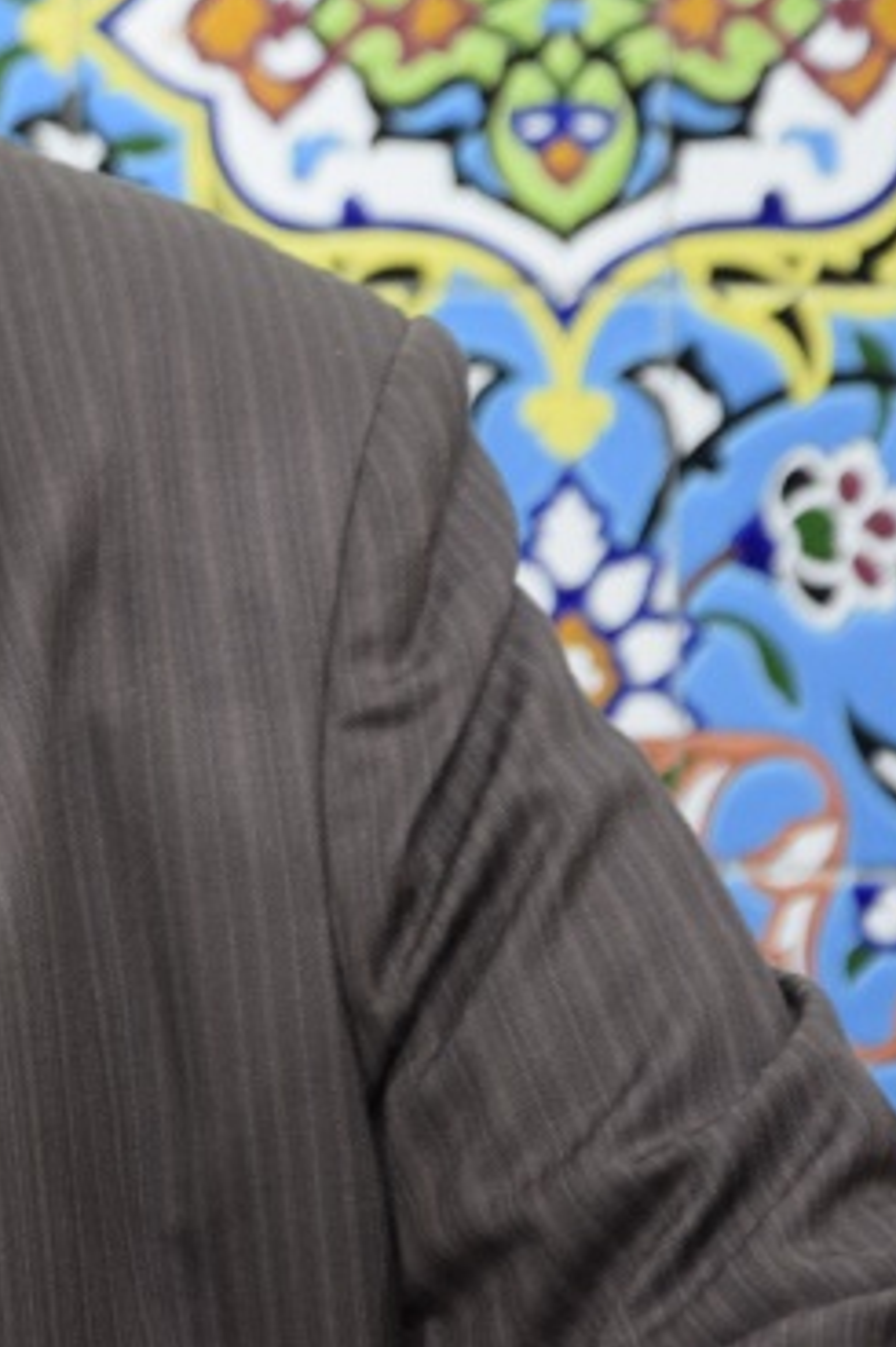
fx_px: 12942
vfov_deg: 5.9
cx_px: -585
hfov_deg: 3.9
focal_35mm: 346
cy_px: 170
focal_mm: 85
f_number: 5.6
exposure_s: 1/15
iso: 1000
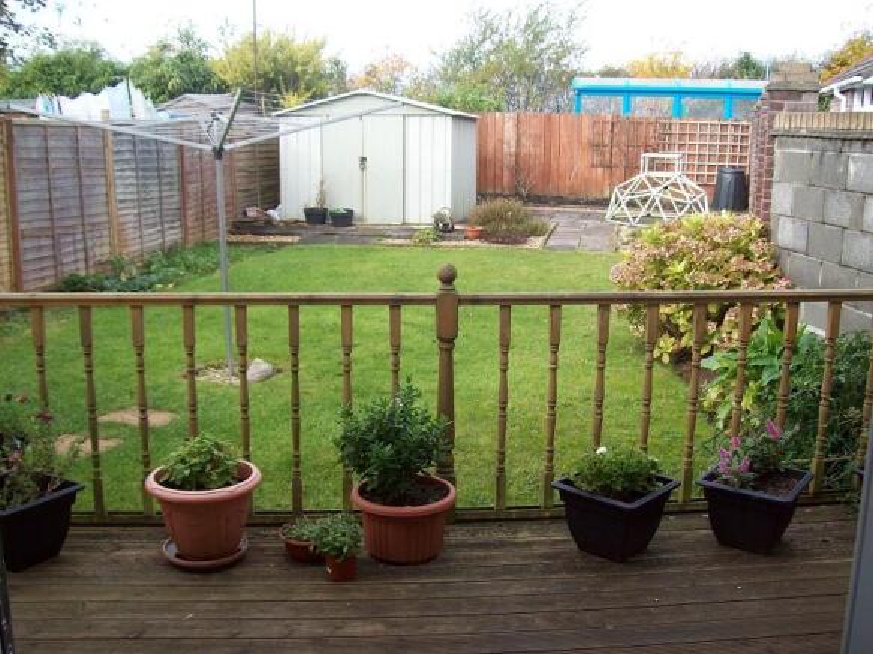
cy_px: 327
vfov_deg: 39.6
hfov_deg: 51.4
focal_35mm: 36
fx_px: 908
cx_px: 436
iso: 80
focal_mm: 6
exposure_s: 1/237
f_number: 2.7
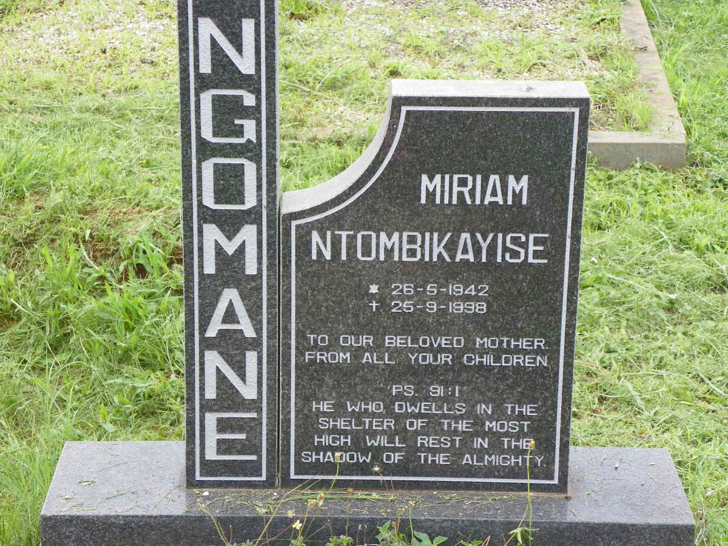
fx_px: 1788
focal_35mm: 85
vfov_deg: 17.4
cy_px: 273
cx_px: 364
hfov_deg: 23.0
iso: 64
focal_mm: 15.1
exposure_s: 1/60
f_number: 4
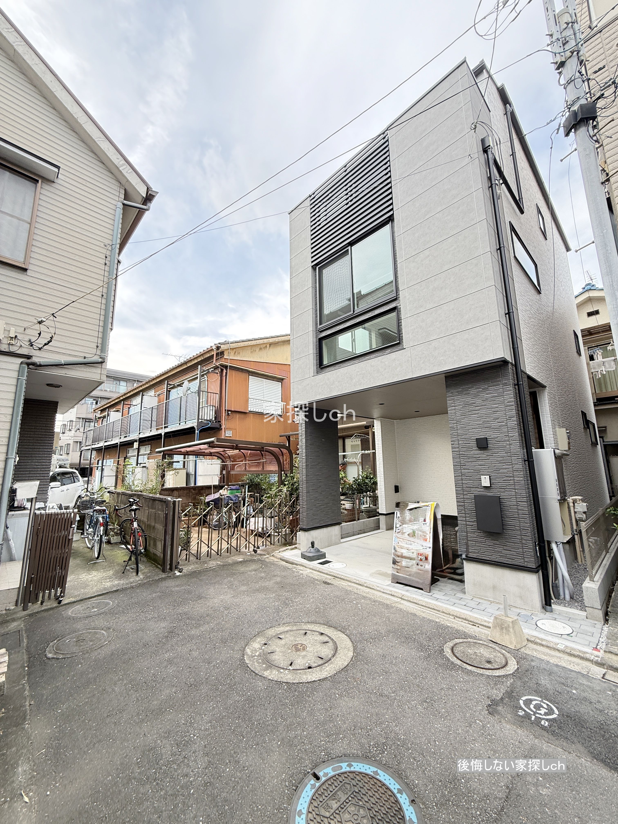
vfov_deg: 102.1
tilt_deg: +11.6
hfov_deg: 85.7
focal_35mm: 14
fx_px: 333
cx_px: 309
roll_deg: +0.9
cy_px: 412
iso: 64
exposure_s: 1/181
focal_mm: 2.22
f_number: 2.2
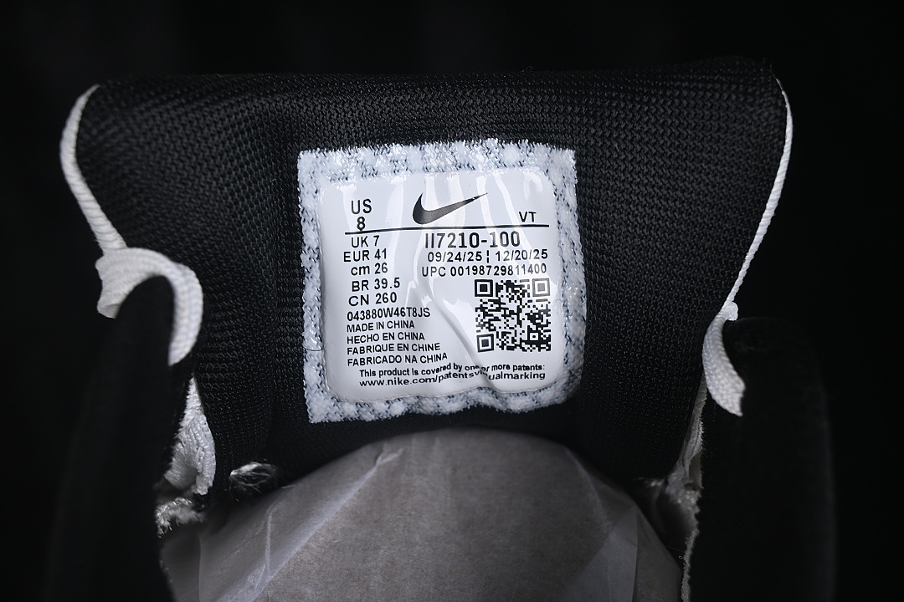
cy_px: 301
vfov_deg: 18.2
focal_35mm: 75
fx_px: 1883
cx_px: 452
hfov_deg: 27.0
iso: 160
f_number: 8
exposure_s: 1/100
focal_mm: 50
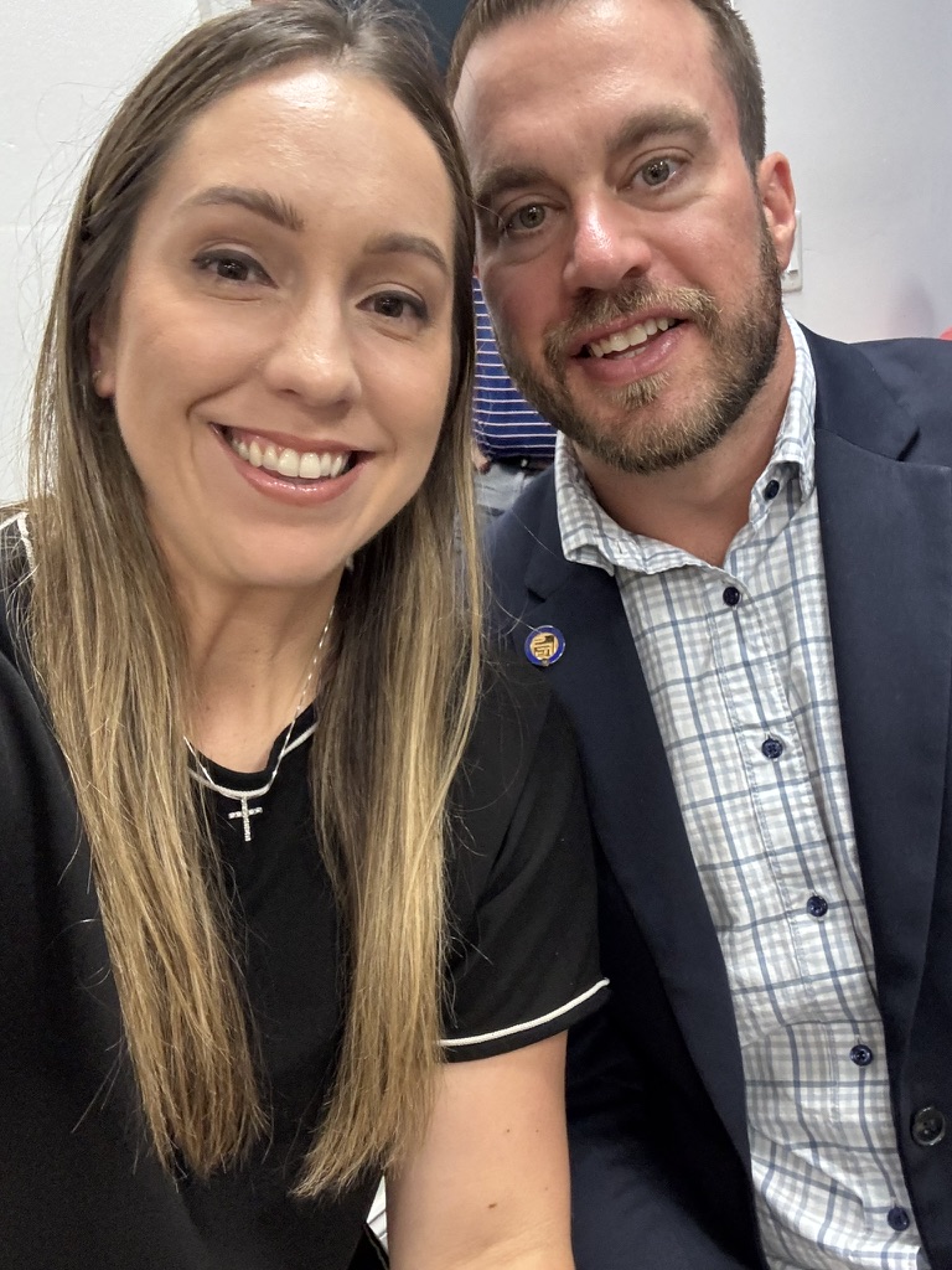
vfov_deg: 60.0
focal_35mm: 30
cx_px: 476
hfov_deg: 46.8
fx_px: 1100
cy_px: 635
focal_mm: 2.69
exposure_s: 1/60
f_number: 1.9
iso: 250
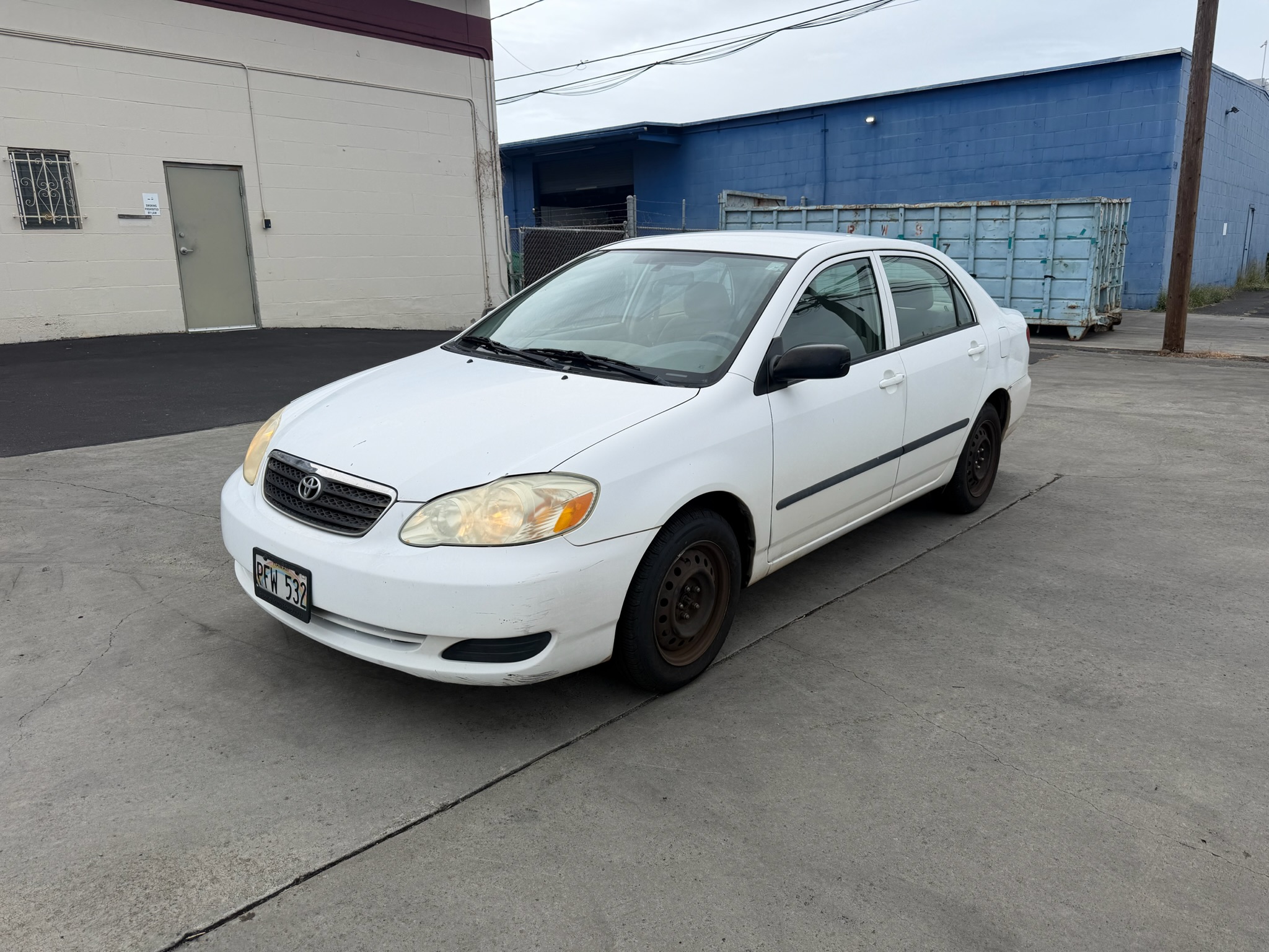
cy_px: 476
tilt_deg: -12.0
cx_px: 634
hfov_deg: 71.6
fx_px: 880
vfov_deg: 56.8
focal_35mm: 24
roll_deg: +3.5
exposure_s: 1/2000
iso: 80
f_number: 1.78
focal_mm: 6.76
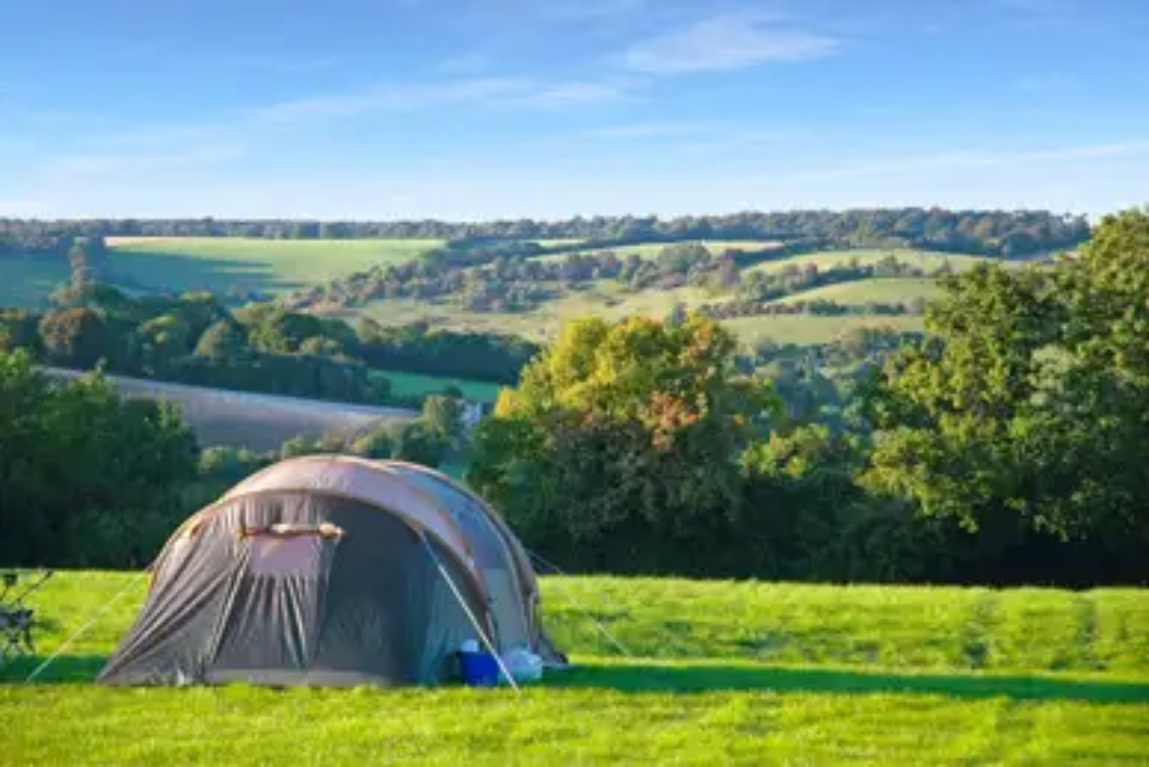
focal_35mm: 98
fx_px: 3113
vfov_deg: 14.0
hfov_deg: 20.9
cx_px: 574
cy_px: 384
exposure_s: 1/400
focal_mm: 65
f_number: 4.5
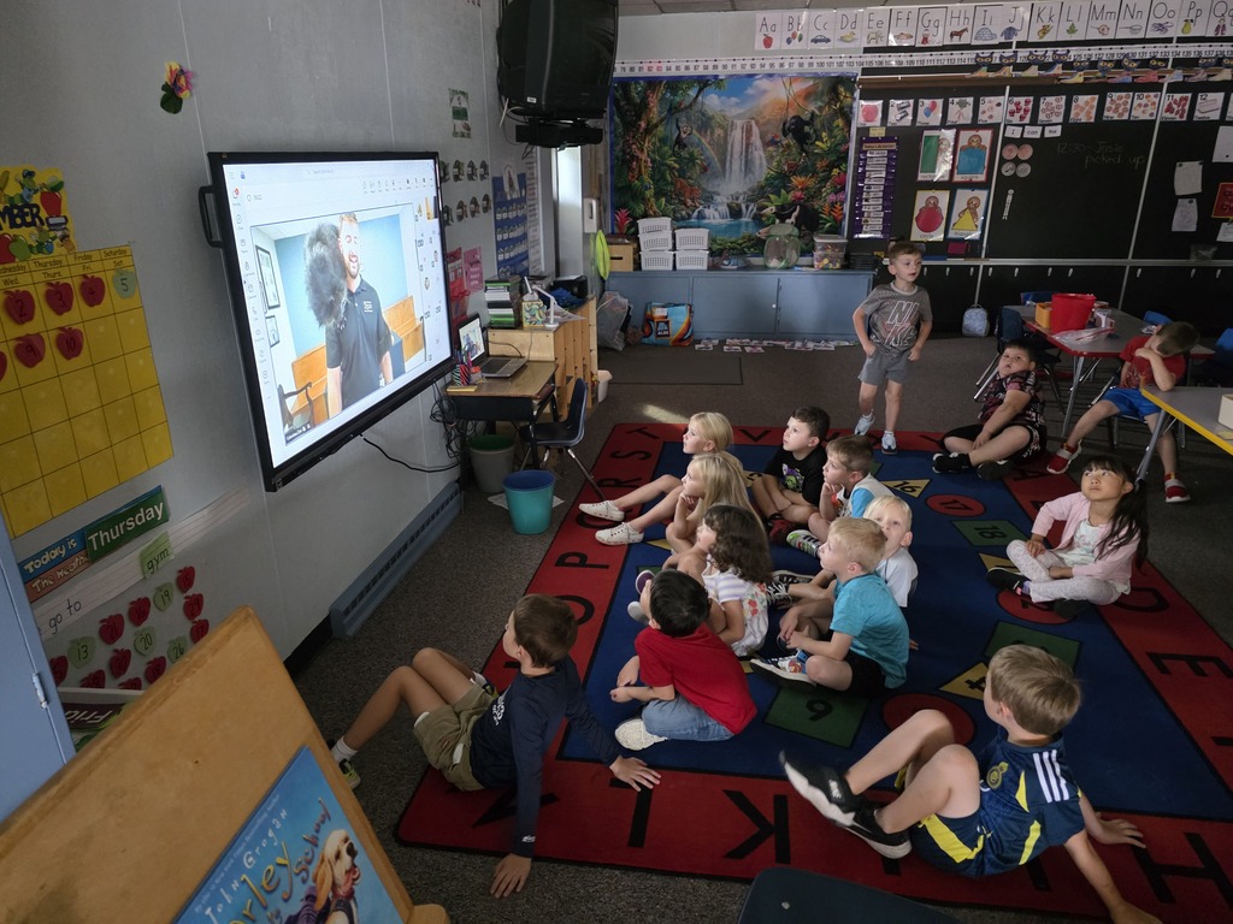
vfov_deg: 58.9
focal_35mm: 23
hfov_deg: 73.9
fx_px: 819
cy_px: 462
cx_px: 616
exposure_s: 1/40
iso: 1600
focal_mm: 6.3
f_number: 1.7
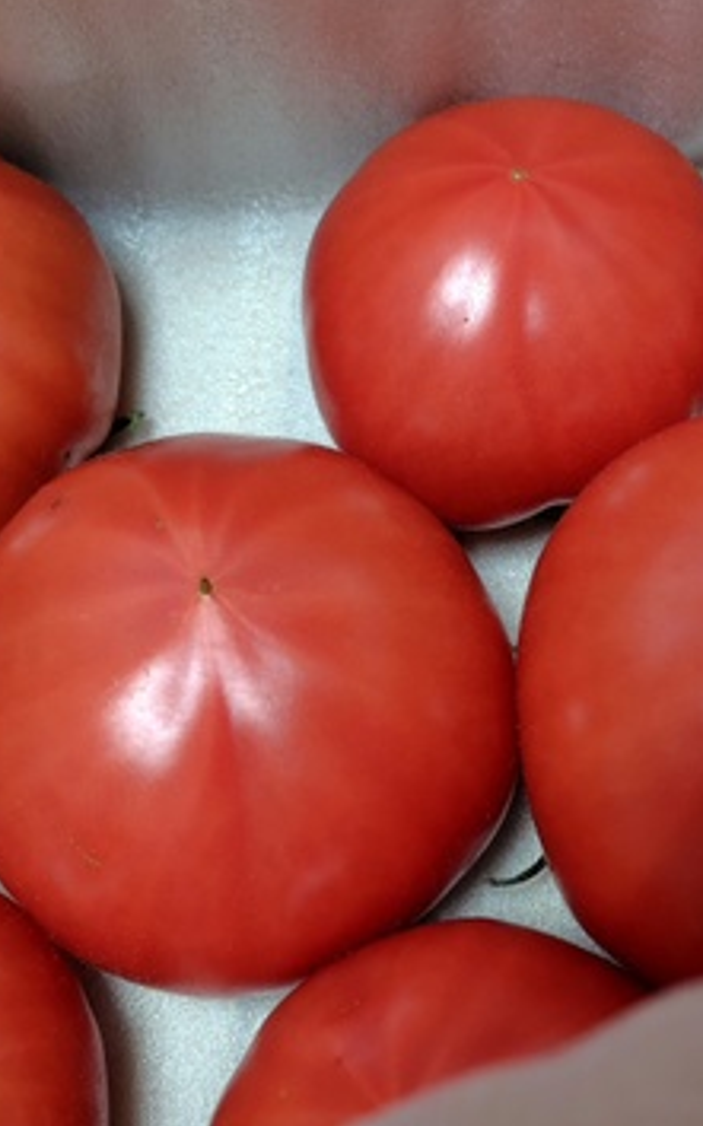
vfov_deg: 58.2
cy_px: 557
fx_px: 1012
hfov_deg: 34.8
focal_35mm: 33
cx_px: 2
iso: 196
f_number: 1.9
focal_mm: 5.6
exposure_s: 1/50
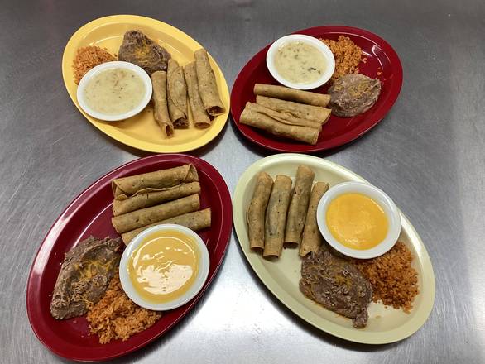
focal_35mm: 31
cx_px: 242
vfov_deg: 45.5
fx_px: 435
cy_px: 182
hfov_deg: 58.3
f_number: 2.4
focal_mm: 3.3
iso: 50
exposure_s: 1/60
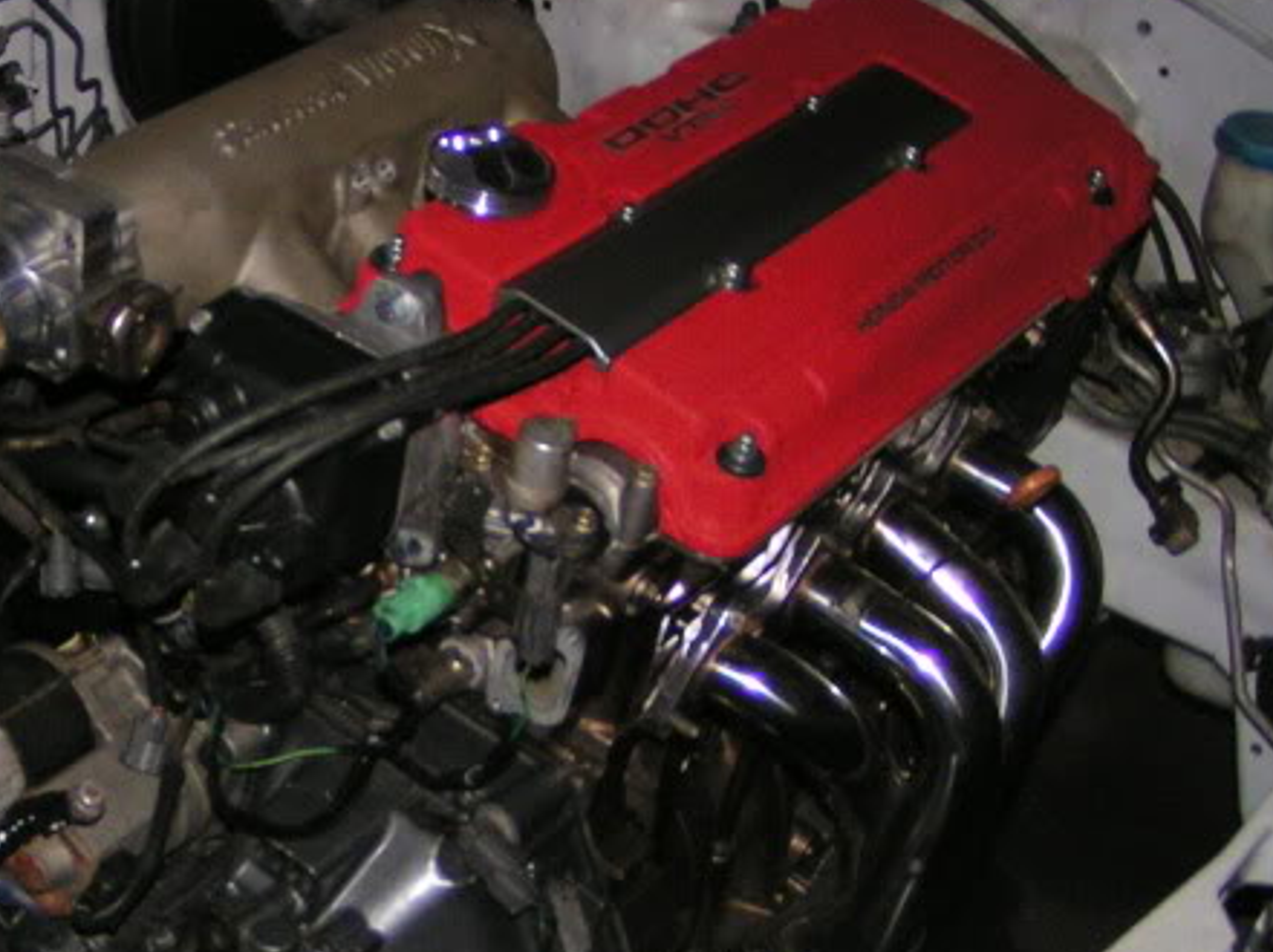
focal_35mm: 69
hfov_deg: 27.5
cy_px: 568
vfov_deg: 21.3
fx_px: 2535
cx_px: 211
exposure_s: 1/40
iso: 200
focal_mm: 5.8
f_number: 2.8
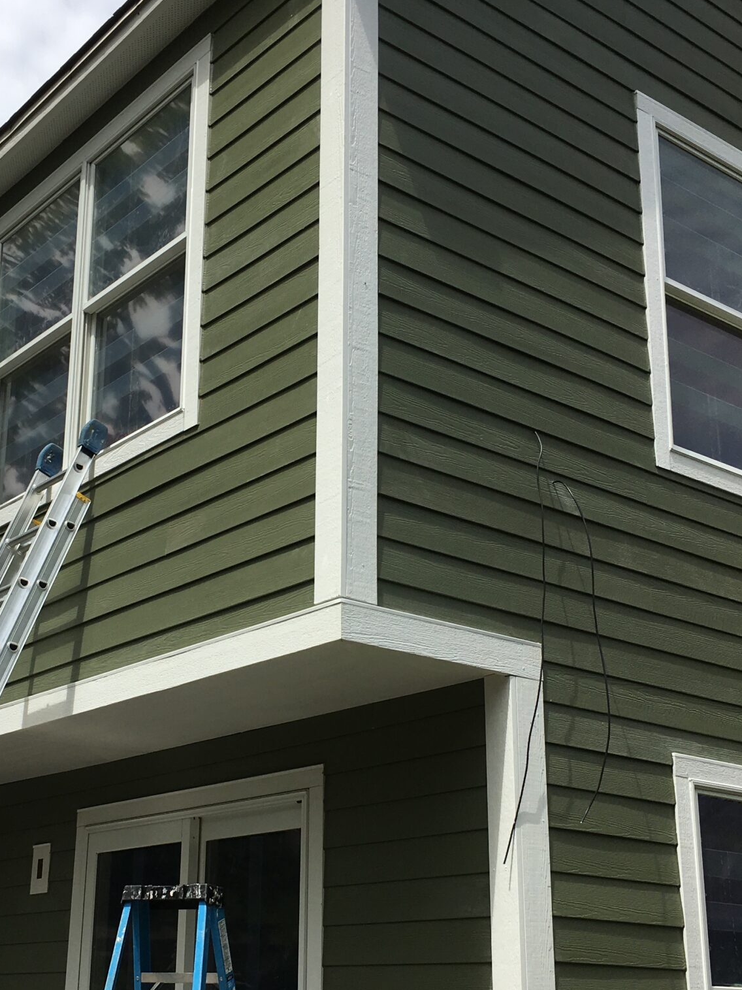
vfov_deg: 38.8
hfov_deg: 29.6
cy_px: 584
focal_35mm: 49
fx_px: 1401
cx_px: 288
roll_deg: -1.0
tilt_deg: +18.5
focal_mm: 4.15
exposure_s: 1/2079
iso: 25
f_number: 2.2
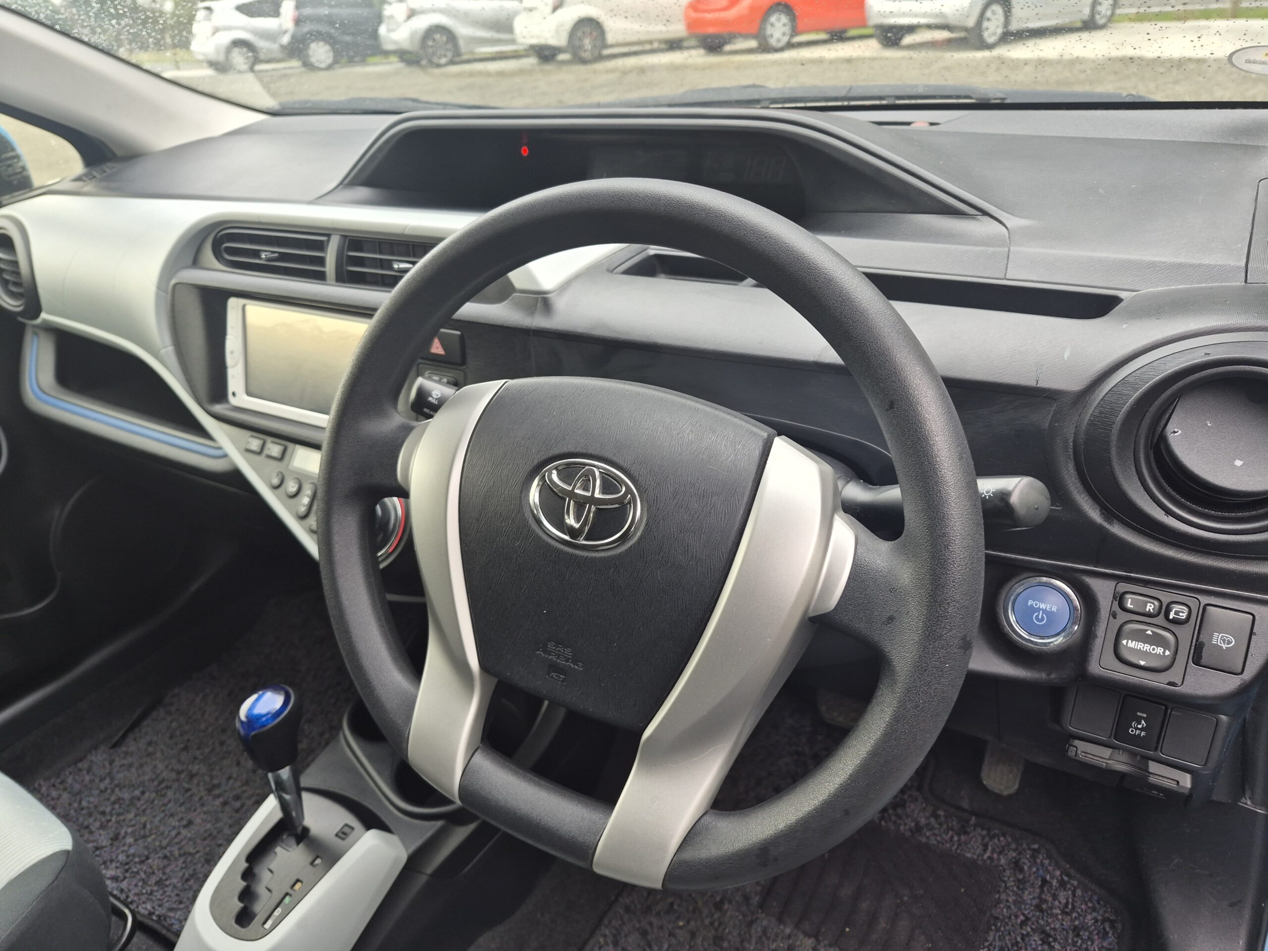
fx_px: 843
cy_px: 476
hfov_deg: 73.9
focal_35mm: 23
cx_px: 634
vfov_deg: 58.9
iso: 80
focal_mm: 5.4
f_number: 1.8
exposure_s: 1/180
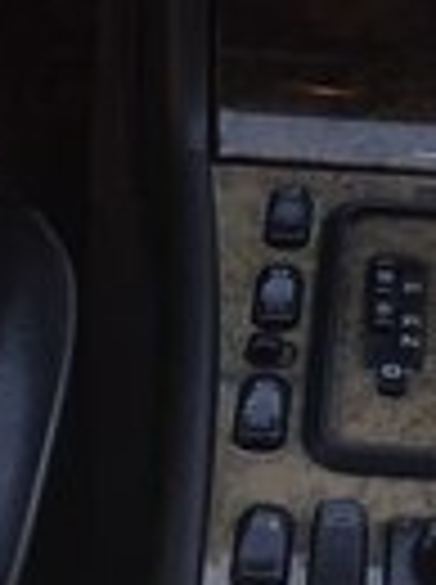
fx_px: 1870
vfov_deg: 15.7
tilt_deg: -17.7
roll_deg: -2.1
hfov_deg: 13.2
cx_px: 409
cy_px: -400
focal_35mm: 111
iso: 40
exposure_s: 1/100
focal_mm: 4.15
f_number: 2.2
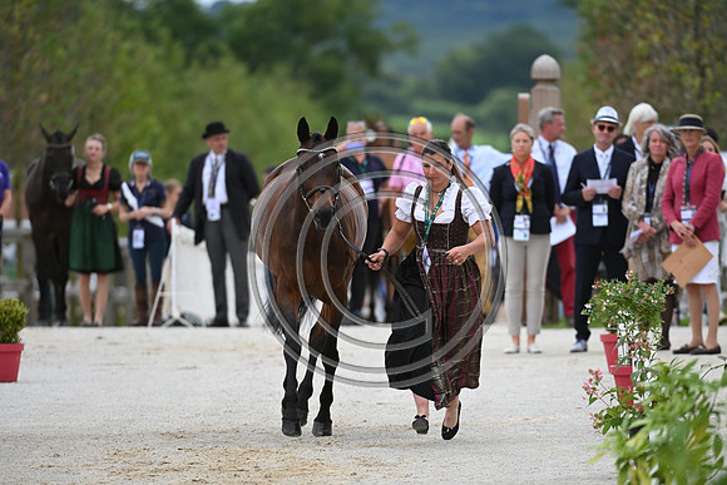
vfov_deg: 3.4
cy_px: 242
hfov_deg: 5.2
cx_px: 364
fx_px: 8079
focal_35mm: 400
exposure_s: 1/1600
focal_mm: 400
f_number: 5.6
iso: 500
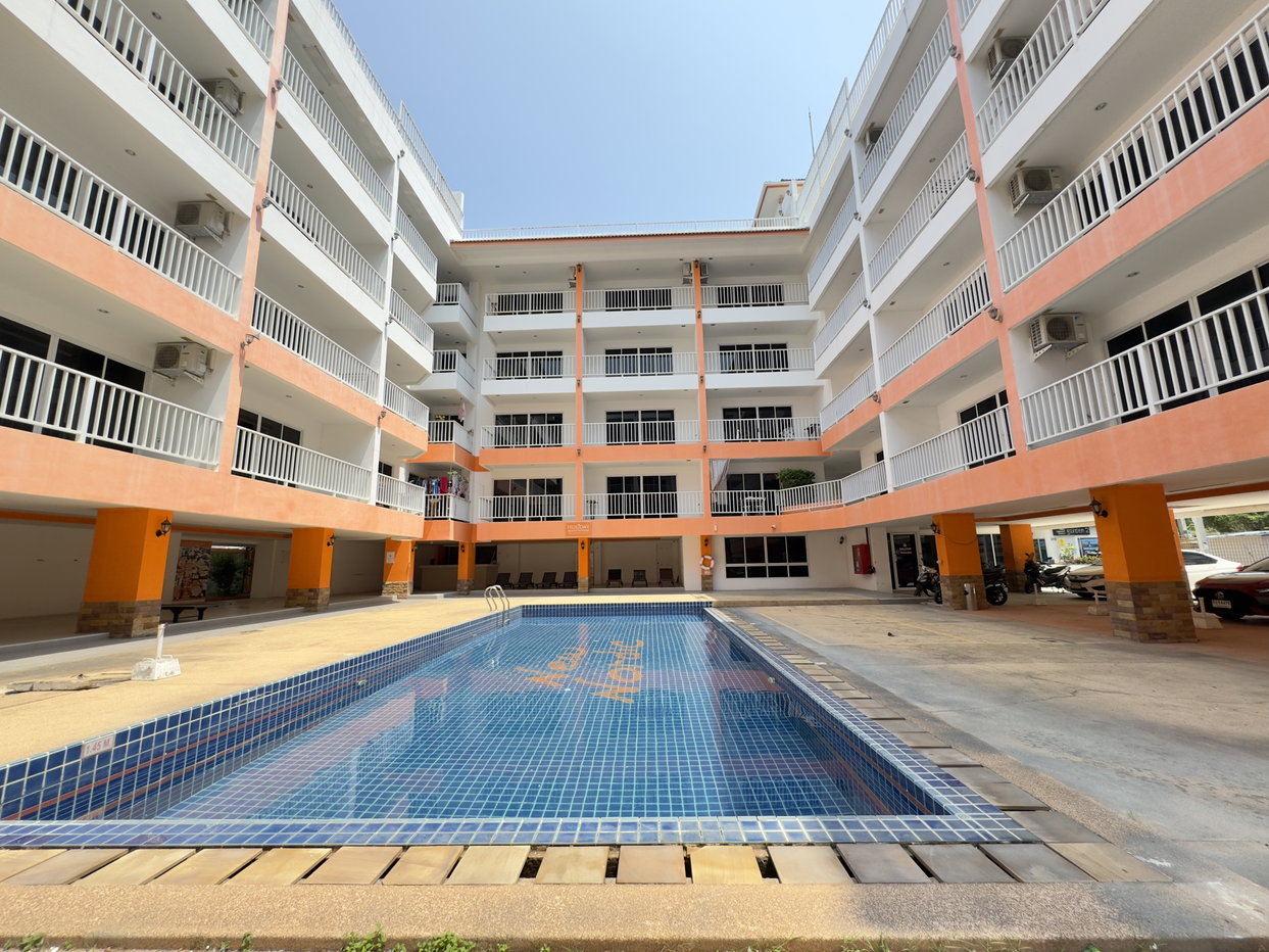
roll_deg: +0.8
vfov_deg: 85.7
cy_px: 476
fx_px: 513
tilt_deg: +10.3
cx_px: 634
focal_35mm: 14
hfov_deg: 102.1
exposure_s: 1/615
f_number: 2.2
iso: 50
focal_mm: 2.22
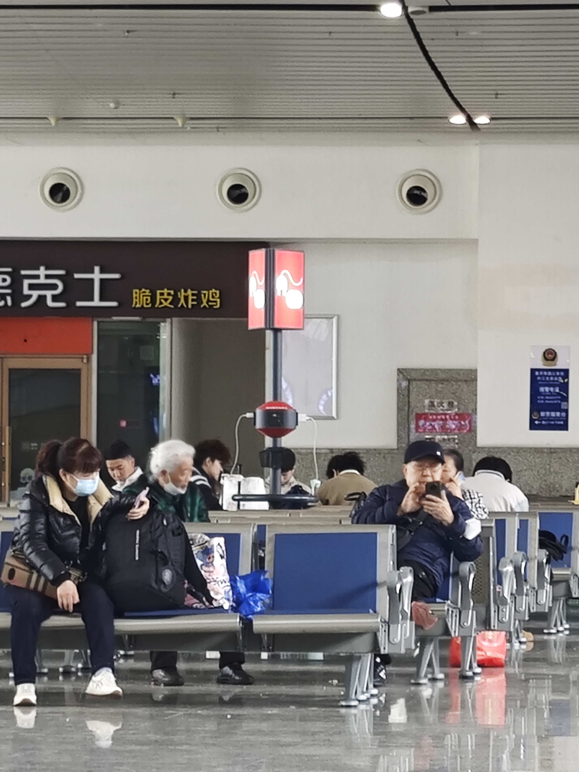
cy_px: 386
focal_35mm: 262
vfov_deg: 7.6
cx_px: 290
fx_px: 5843
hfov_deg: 5.7
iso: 640
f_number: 2
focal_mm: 9
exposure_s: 1/100
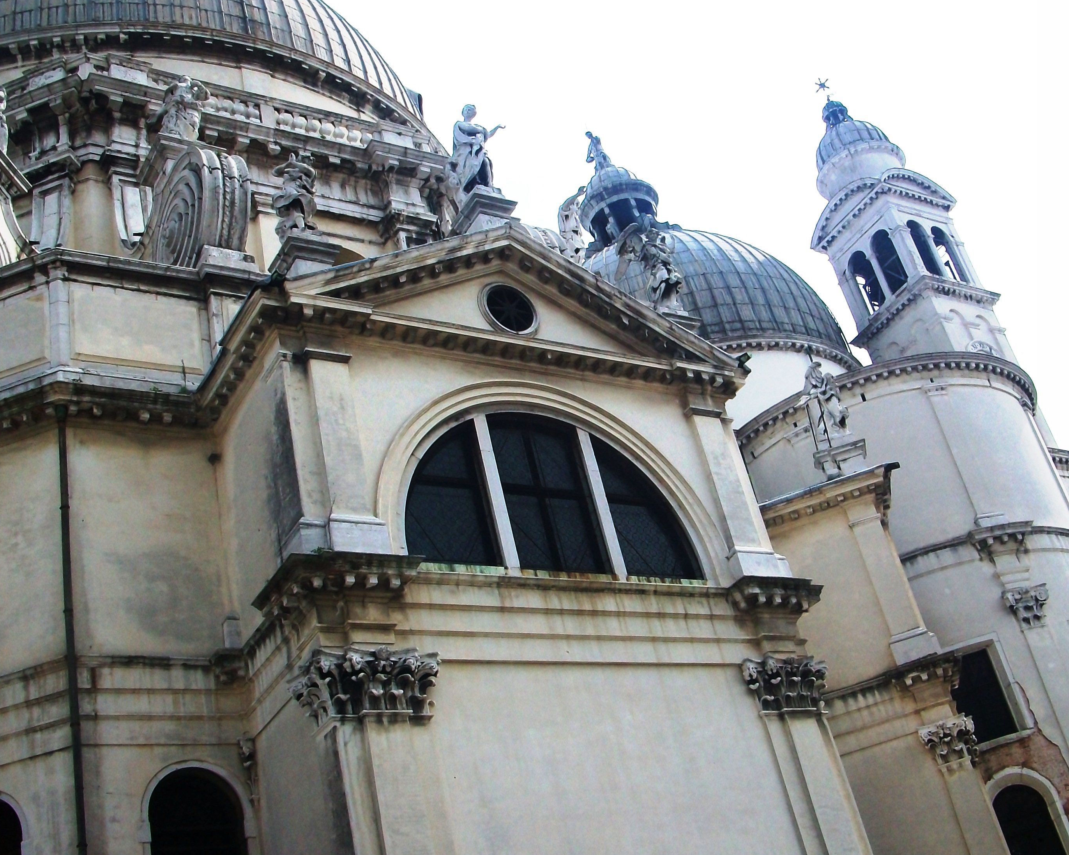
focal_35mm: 42
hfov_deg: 43.8
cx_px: 584
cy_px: 354
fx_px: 1329
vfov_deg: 35.6
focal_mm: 5.7
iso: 80
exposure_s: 1/400
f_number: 5.5
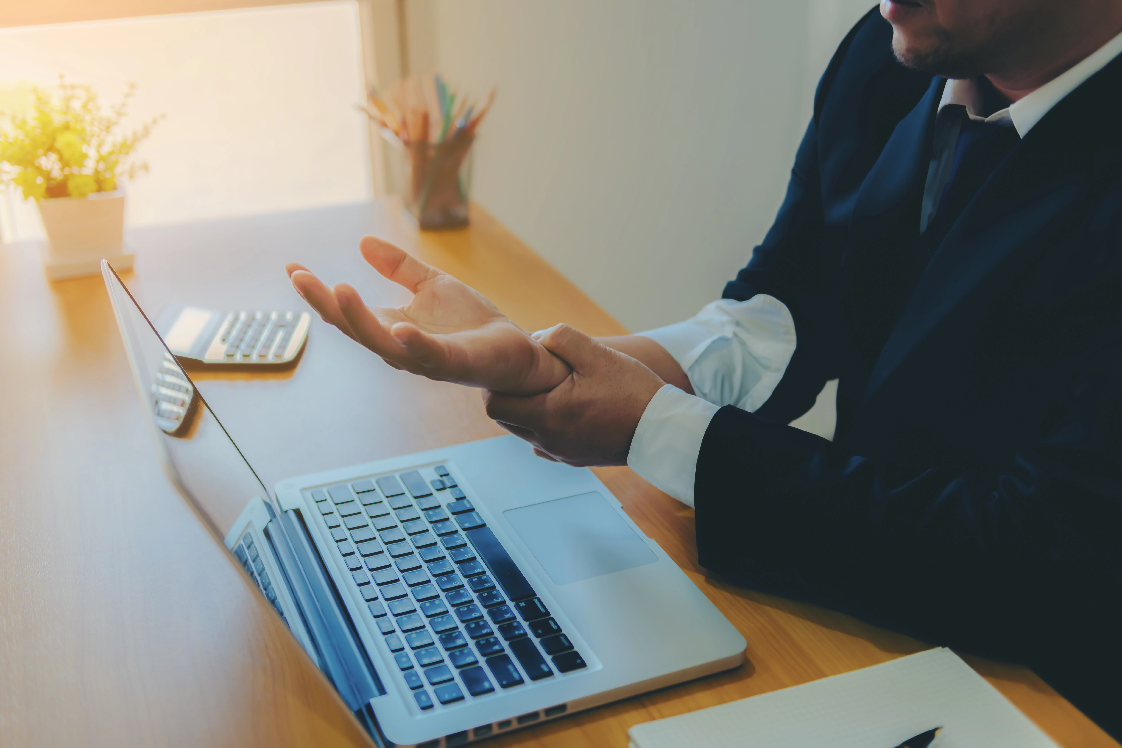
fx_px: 1309
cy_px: 374
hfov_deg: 46.4
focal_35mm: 42
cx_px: 561
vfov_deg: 31.9
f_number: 2.8
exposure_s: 1/80
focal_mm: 42
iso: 320
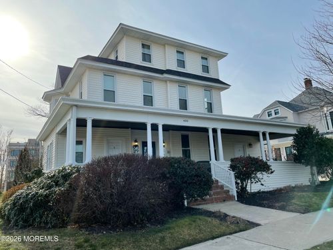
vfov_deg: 53.1
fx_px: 250
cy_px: 125
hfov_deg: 67.3
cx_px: 166
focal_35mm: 26
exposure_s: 1/3861
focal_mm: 4.2
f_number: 1.6
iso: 32
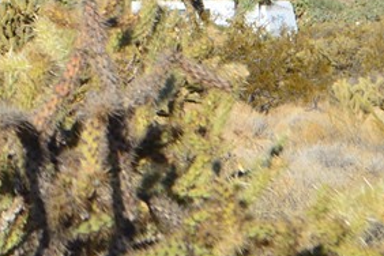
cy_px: -124
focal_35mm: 317
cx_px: -295
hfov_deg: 6.4
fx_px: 3380
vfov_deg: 4.3
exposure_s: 1/400
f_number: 11
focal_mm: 55
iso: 200
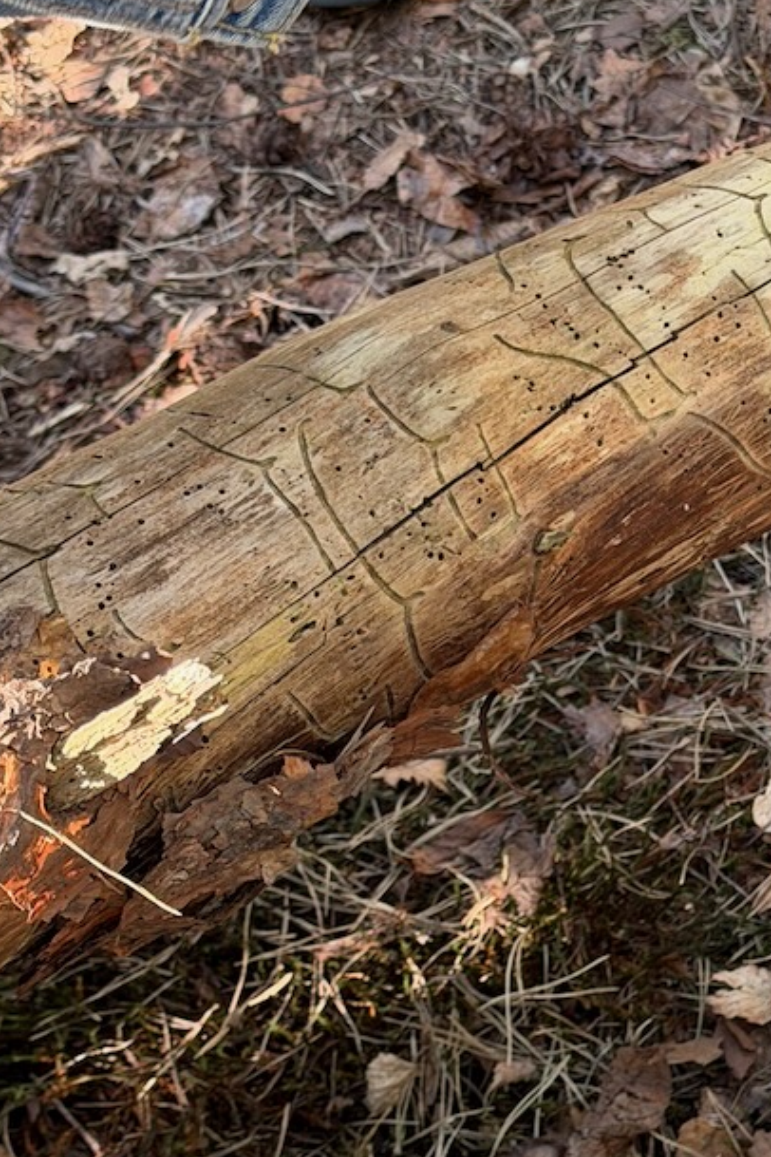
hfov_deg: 12.8
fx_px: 3373
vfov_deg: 19.4
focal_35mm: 105
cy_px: 712
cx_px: 855
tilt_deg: -52.0
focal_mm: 6.76
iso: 100
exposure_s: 1/85
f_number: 1.78
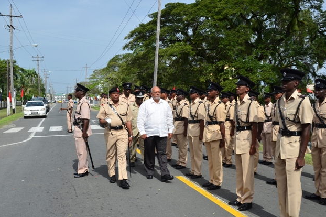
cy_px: 111
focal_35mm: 37
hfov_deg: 51.9
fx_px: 335
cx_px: 162
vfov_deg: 35.9
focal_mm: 24
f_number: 11
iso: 100
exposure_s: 1/200
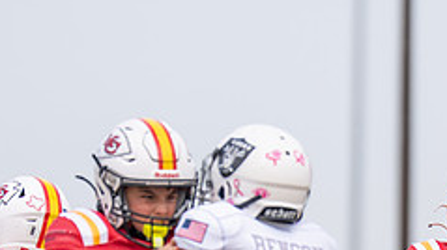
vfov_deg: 1.1
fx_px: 12649
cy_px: 426
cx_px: 441
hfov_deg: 2.0
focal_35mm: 1068
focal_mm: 200
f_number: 2.8
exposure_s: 1/2500
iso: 160
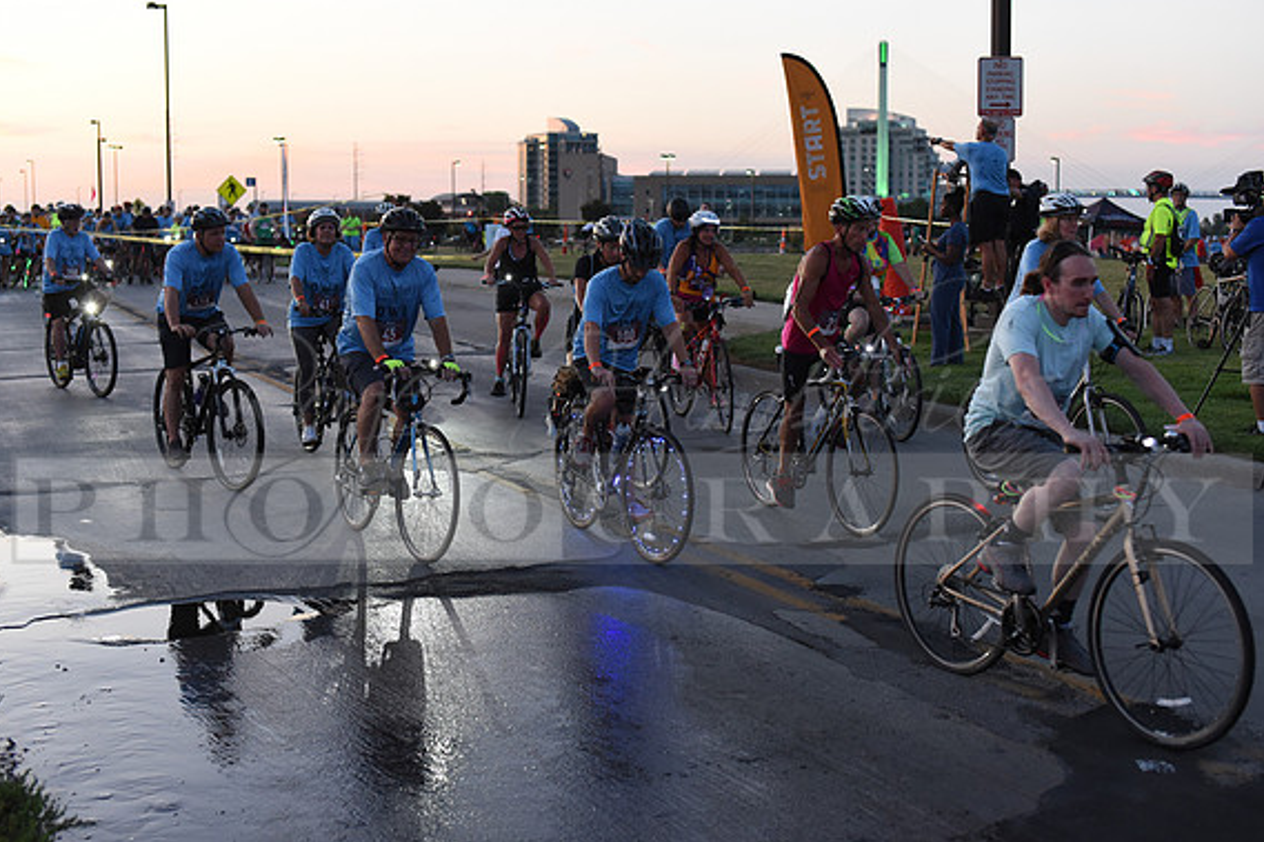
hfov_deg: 38.9
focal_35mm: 51
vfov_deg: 26.5
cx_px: 635
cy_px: 421
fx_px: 1790
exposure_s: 1/400
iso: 2500
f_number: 3.2
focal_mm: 50
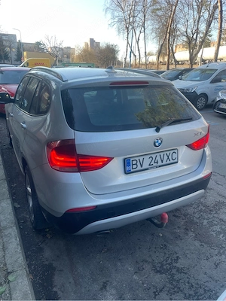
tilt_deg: -19.9
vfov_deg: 67.3
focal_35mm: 26
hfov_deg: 53.1
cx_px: 113
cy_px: 150
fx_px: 226
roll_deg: -1.2
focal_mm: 4.2
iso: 32
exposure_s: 1/217
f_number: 1.6
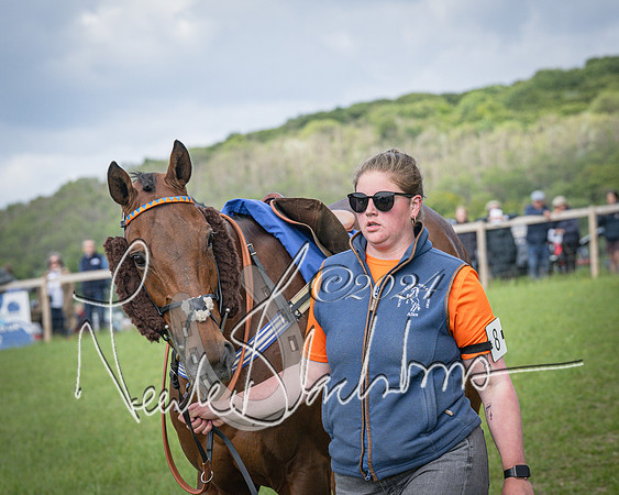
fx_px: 3172
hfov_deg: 11.1
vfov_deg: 8.9
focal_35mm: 173
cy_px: 203
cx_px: 273
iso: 400
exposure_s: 1/1600
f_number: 5
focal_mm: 87
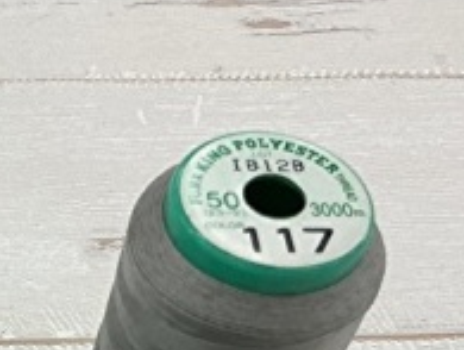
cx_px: -143
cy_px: 536
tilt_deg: -58.1
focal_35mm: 95
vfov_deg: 14.5
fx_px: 1276
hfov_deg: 19.1
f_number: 1.8
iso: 64
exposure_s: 1/120
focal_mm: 3
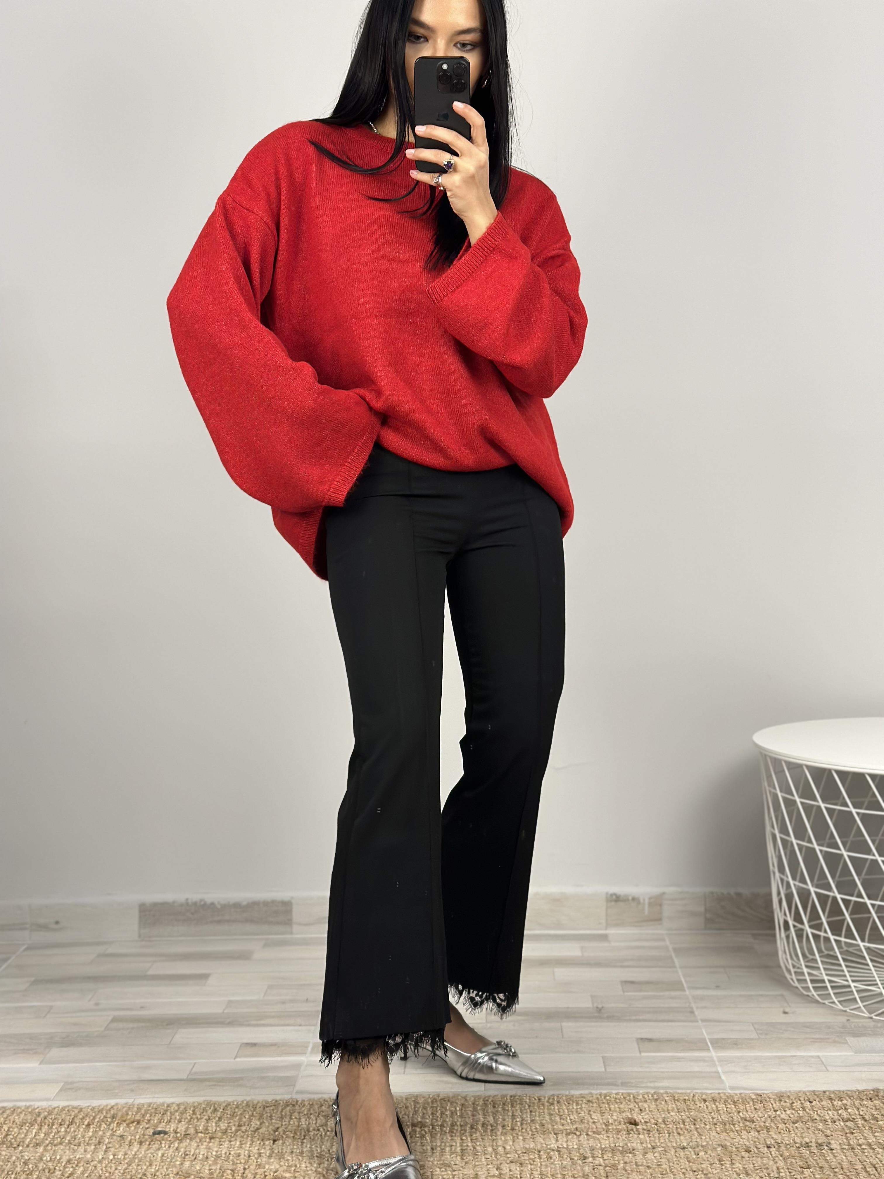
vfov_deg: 39.7
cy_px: 590
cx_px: 442
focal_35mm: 48
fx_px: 1634
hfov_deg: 30.3
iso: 160
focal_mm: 6.86
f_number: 1.78
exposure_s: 1/100
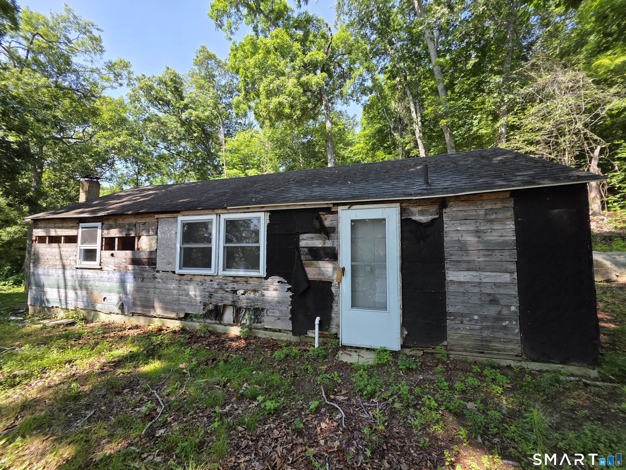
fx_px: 235
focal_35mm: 13
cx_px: 313
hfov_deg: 106.2
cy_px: 235
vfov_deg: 89.9
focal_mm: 2.2
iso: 40
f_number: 1.9
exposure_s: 1/500
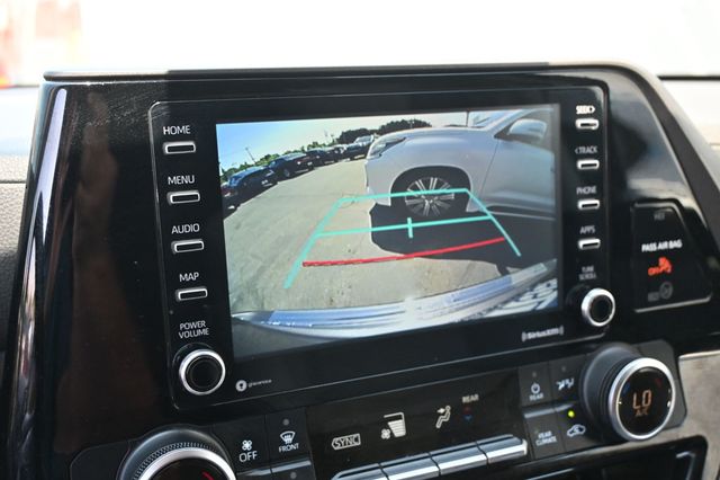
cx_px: 360
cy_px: 240
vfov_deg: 33.6
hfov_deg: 48.7
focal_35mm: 40
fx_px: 795
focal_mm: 26.5
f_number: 4.5
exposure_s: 1/125
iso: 720
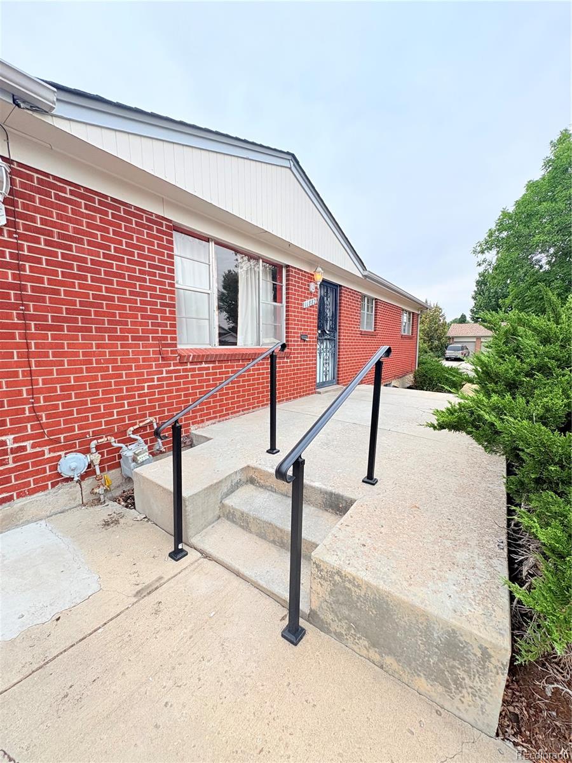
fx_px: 308
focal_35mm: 14
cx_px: 286
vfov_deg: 102.1
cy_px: 382
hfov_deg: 85.7
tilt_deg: -6.7
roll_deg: -1.6
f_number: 2.2
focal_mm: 2.22
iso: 50
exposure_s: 1/210
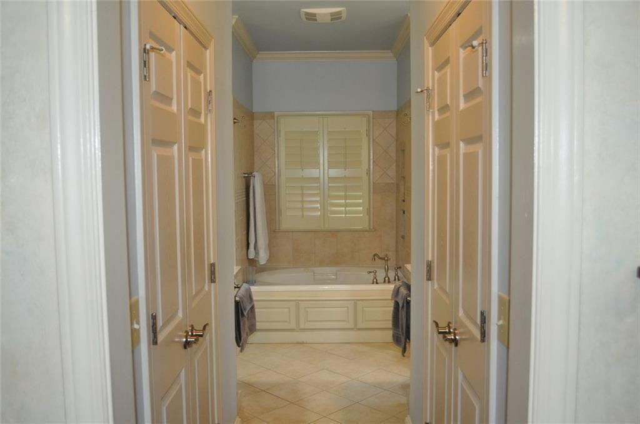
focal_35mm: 33
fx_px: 586
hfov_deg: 57.3
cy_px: 212
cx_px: 320
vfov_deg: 39.8
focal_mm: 22
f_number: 3.8
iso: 800
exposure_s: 1/60
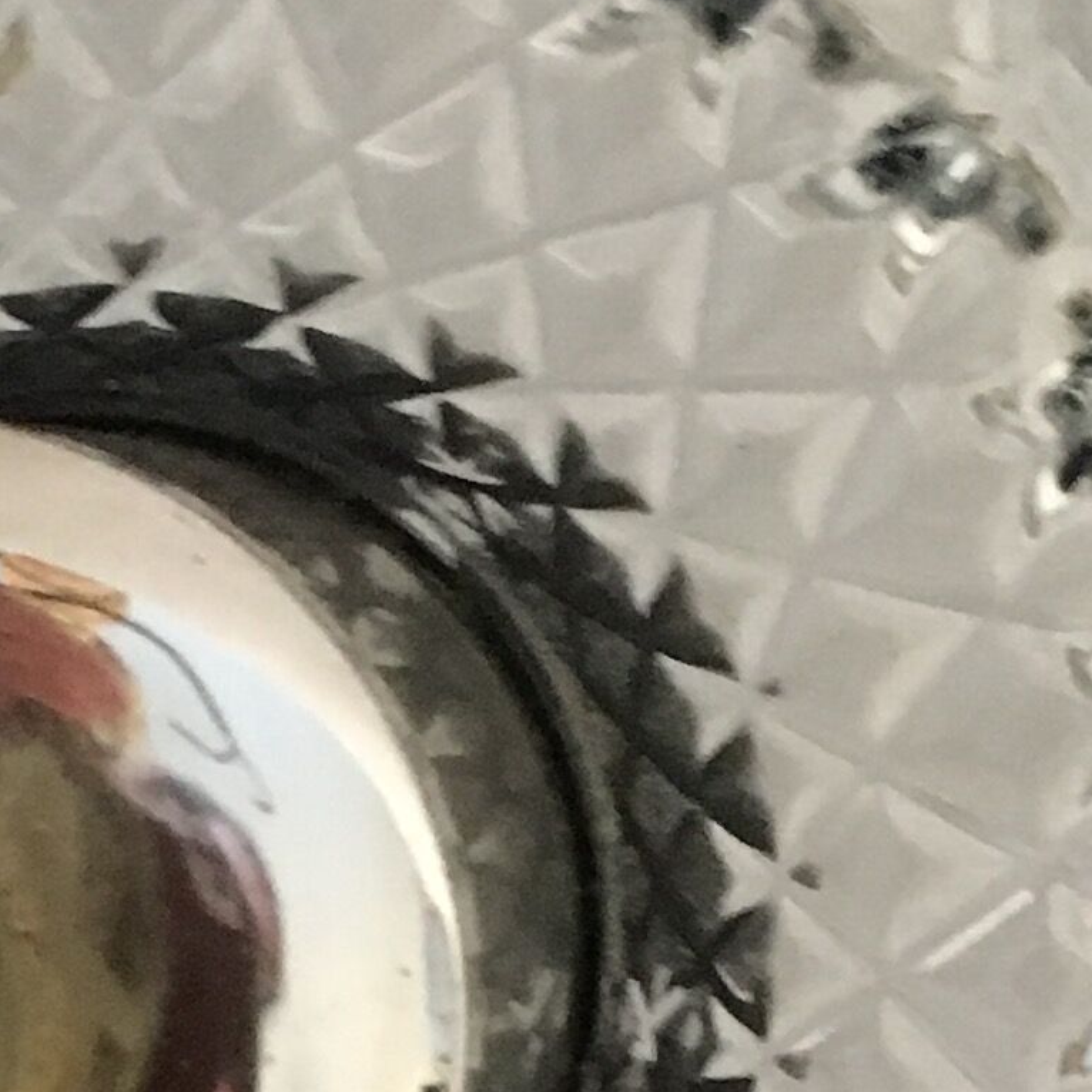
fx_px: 4818
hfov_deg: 12.9
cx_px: 191
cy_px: 1095
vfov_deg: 12.8
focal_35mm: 135
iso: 250
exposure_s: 1/17
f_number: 2.2
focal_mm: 4.15
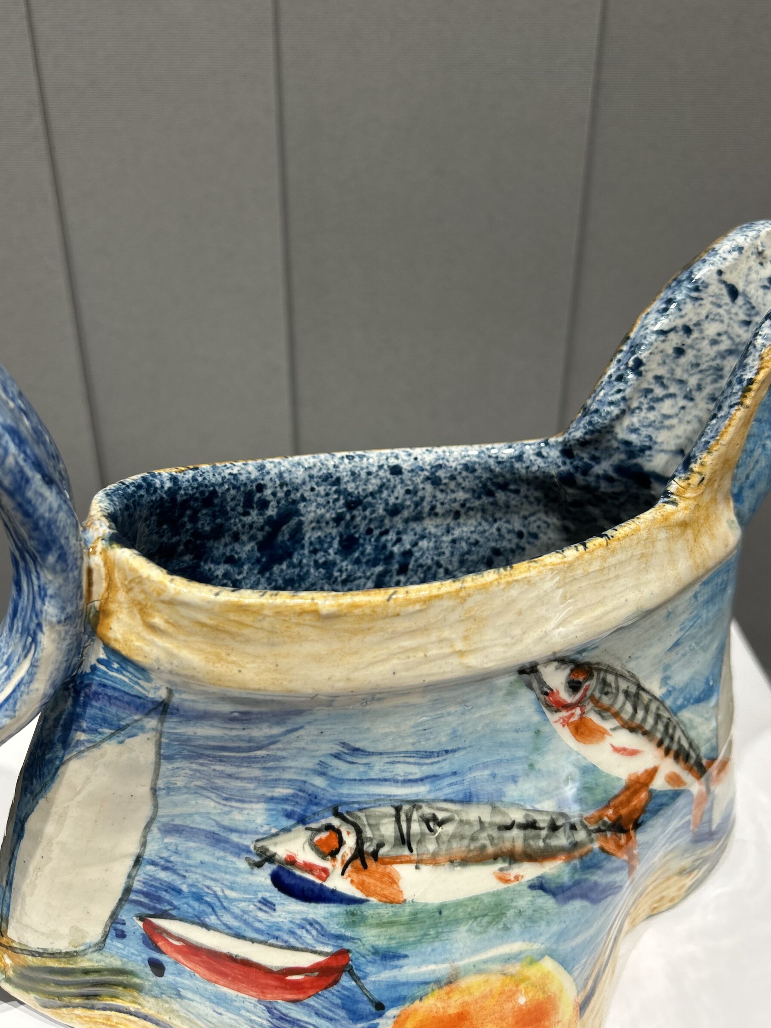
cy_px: 480
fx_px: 831
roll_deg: +0.1
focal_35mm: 28
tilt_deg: -27.3
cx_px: 379
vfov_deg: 63.4
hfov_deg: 49.7
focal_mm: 5.7
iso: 64
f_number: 1.5
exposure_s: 1/100
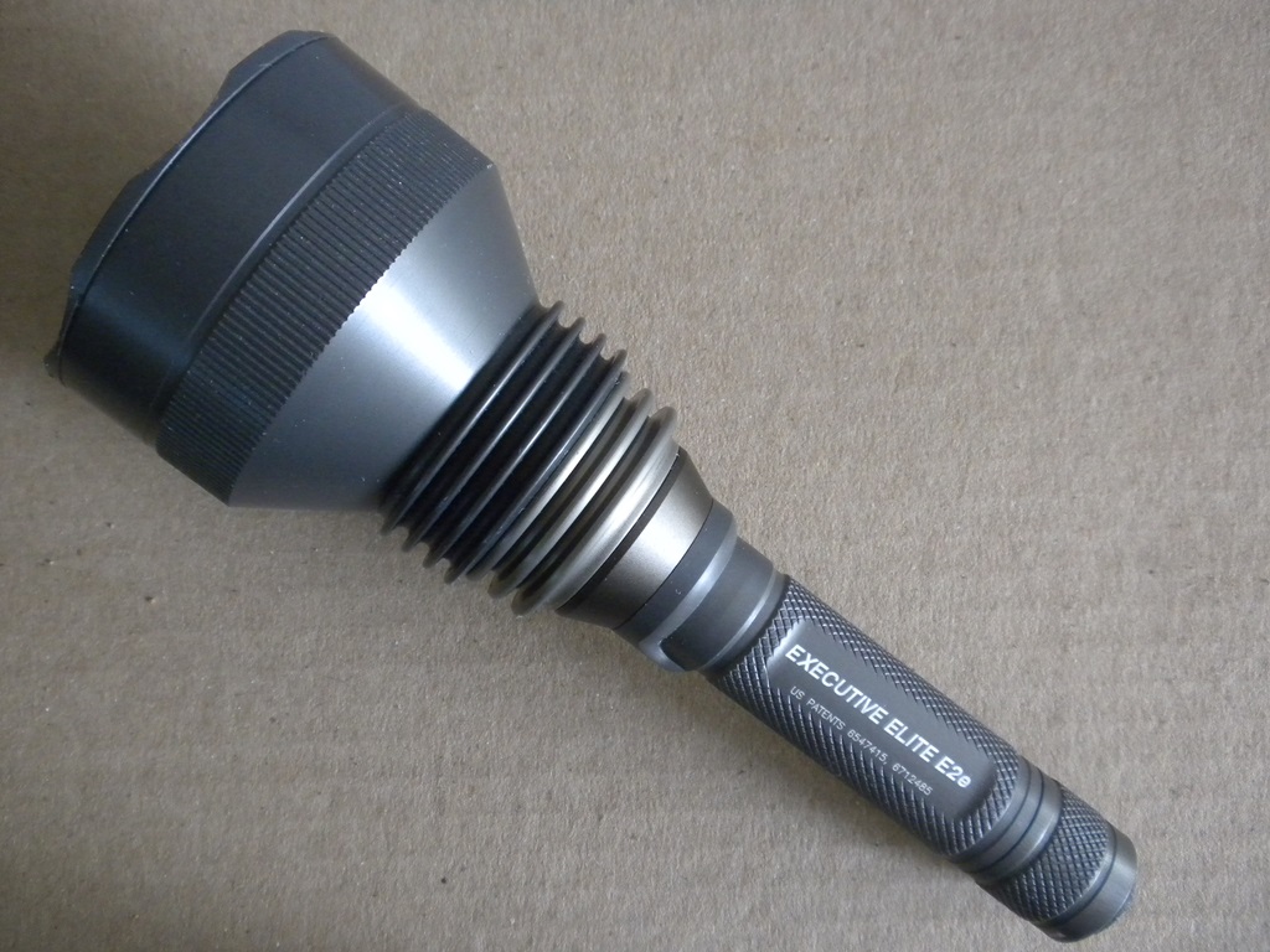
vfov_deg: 38.7
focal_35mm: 37
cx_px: 635
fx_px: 1357
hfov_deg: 50.1
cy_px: 476
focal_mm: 6.6
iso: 400
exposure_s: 1/32.2
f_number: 3.5
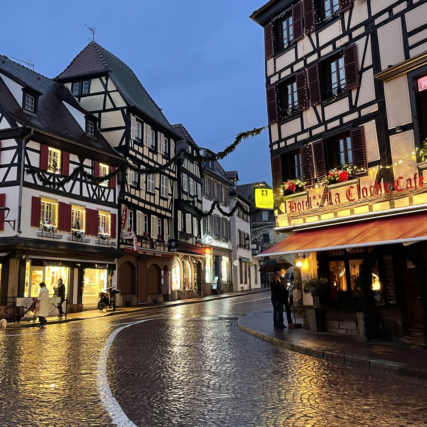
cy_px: 171
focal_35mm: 40
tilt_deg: +15.8
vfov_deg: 41.7
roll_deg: +0.8
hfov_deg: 41.6
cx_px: 165
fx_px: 558
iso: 400
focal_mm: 4.2
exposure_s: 1/33
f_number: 1.6
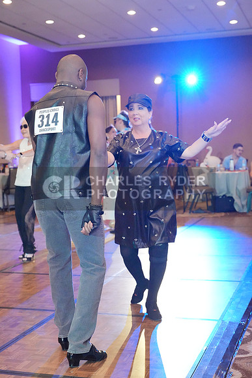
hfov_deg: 24.2
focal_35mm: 56
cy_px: 189
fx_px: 588
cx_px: 126
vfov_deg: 35.6
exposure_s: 1/400
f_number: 4
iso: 12800
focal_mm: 56
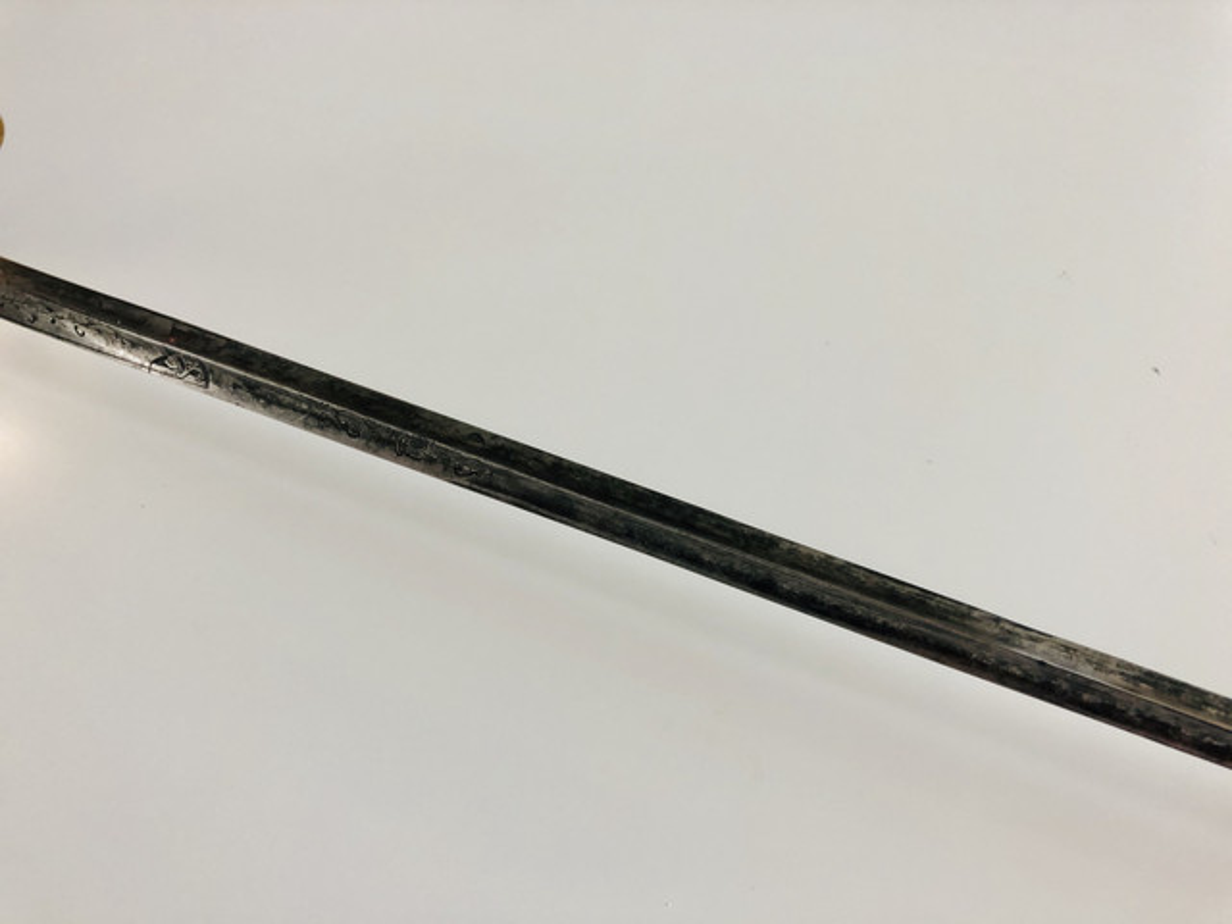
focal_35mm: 28
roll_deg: -0.7
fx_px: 997
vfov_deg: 49.7
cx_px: 616
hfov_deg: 63.4
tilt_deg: -44.7
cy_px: 462
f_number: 1.8
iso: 40
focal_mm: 3.99
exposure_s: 1/24
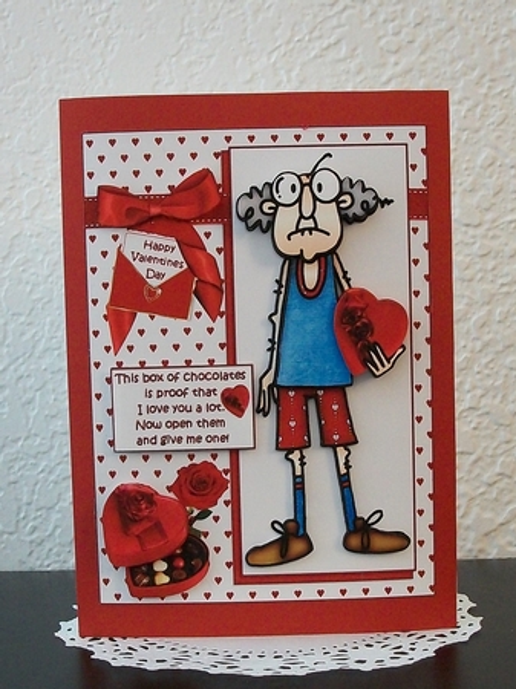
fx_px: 637
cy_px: 344
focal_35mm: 32
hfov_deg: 44.1
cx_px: 258
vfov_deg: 56.8
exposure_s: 1/8
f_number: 2.9
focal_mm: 5.7
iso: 220
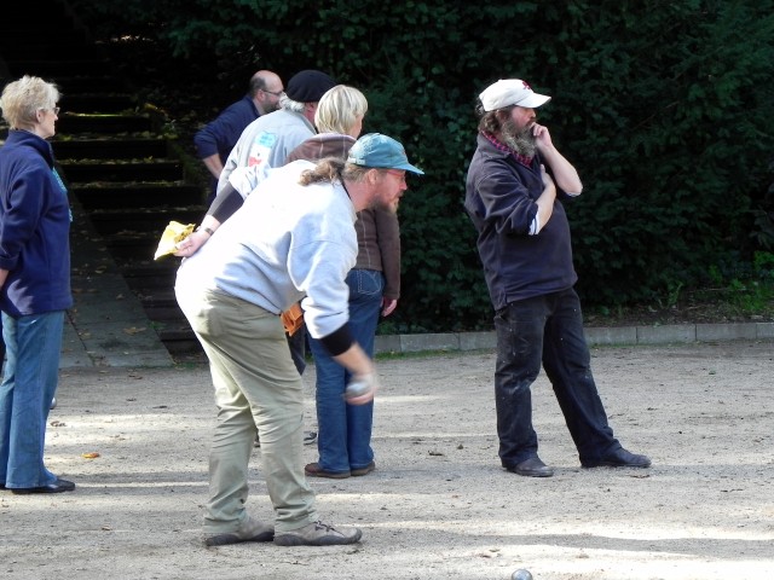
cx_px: 387
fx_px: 3220
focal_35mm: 144
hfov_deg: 13.7
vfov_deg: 10.3
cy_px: 290
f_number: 4.5
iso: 160
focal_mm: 25.7
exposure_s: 1/65.7
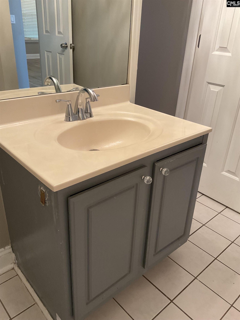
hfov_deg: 48.2
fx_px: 268
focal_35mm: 29
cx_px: 120
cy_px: 160
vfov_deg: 61.7
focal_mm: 3
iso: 125
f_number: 1.8
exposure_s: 1/60
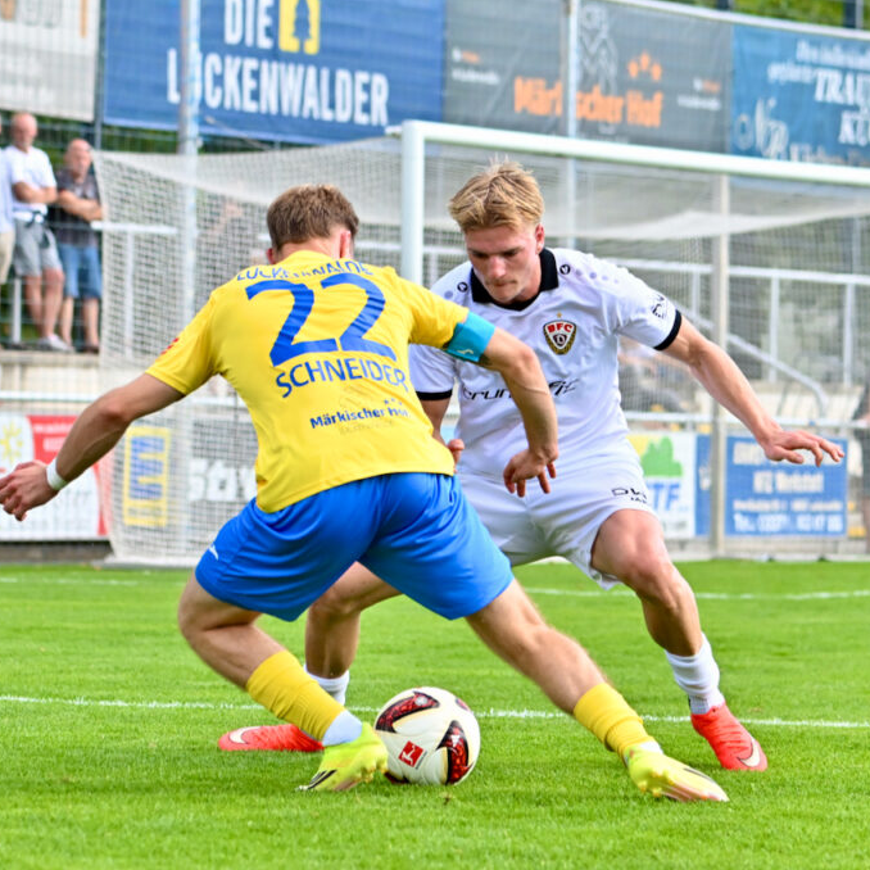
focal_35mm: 154
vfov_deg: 11.3
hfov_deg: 11.3
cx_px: 473
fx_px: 4379
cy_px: 436
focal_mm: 120
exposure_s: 1/2000
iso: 1100
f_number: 4.8
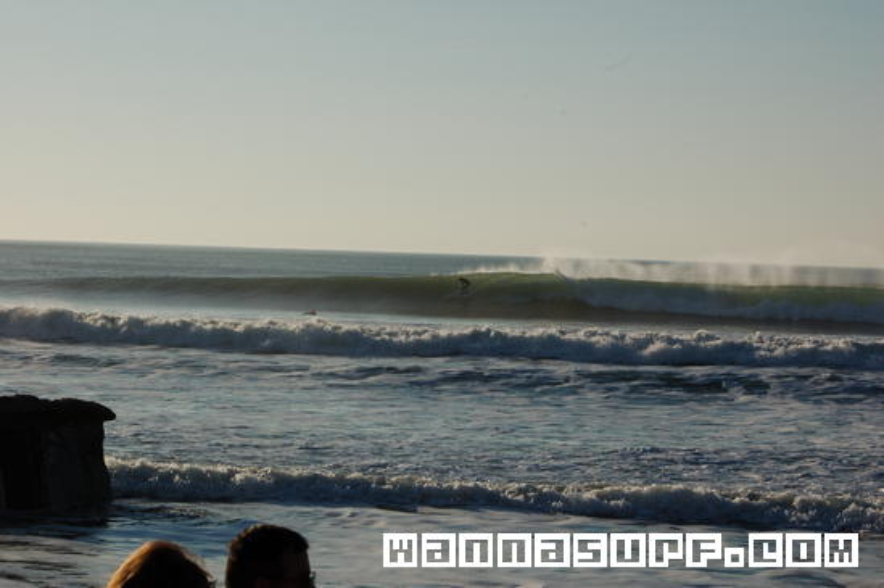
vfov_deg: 13.0
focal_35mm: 105
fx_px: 2576
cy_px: 294
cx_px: 442
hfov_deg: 19.5
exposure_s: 1/1000
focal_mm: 70
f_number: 14
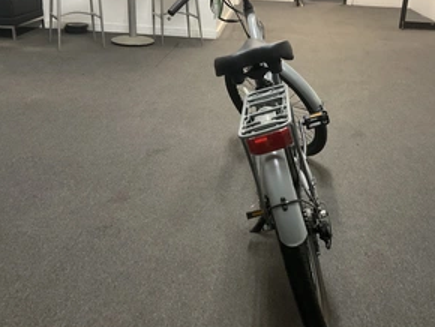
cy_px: 130
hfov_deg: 46.3
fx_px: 503
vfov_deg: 35.9
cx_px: 273
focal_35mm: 40
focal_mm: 3
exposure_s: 1/40
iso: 250
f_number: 1.8
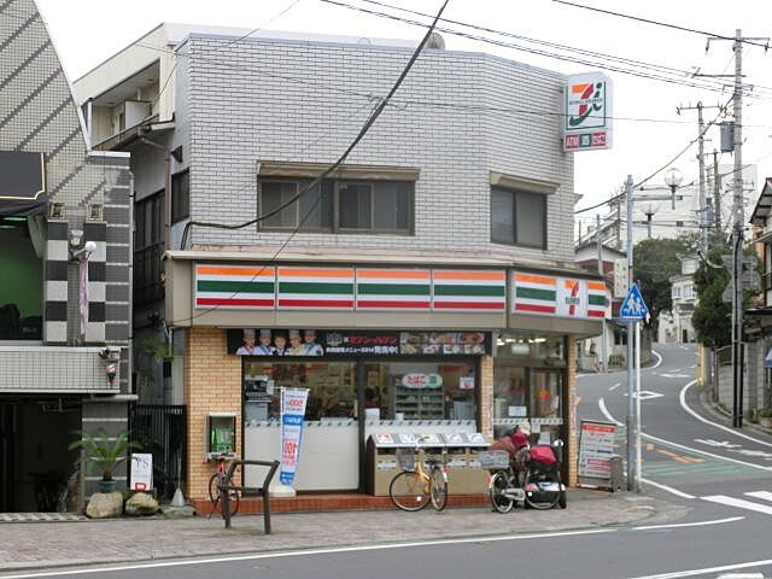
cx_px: 386
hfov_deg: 21.8
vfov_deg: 16.4
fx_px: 2007
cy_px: 290
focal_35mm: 90
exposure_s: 1/125
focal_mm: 16
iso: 125
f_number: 5.6
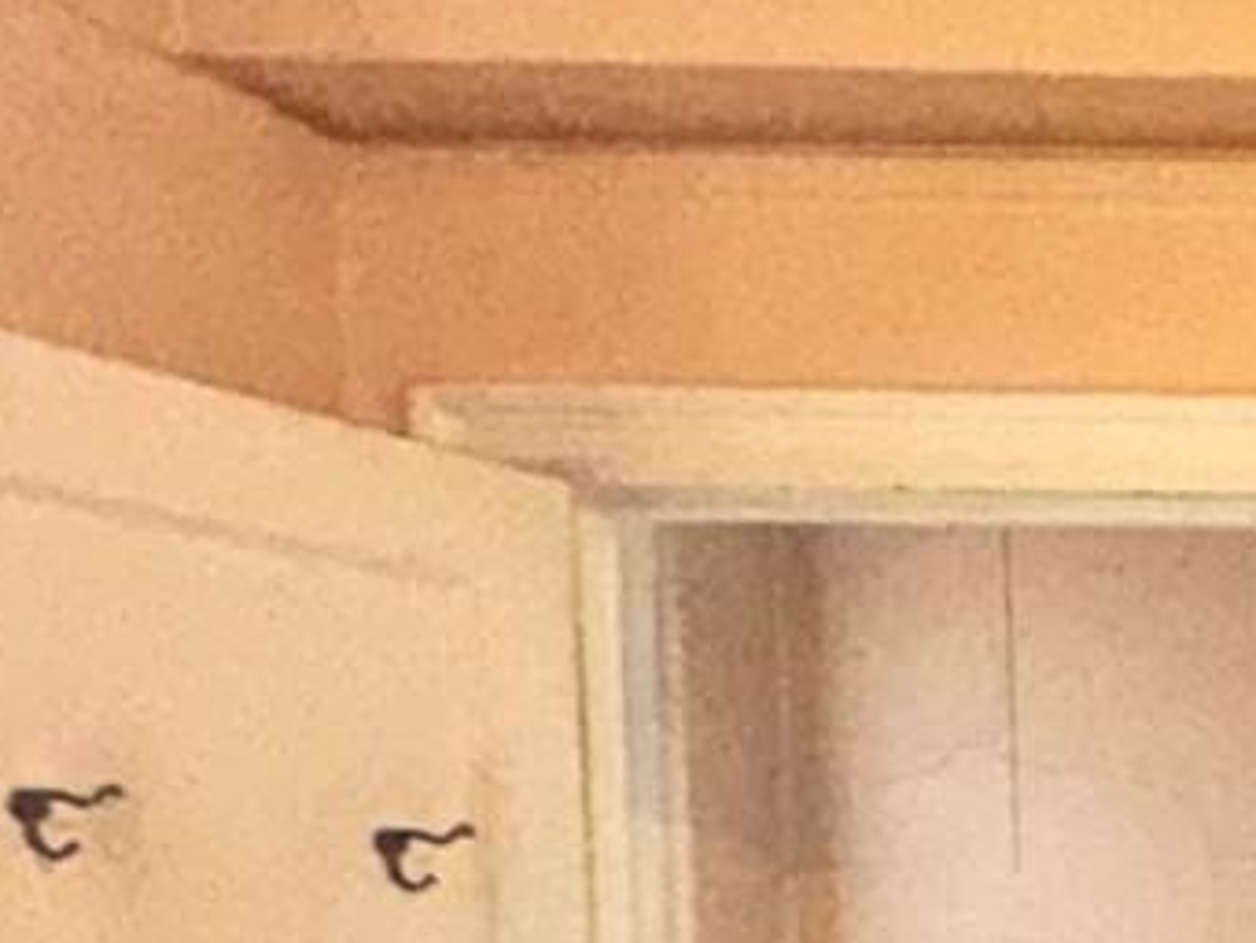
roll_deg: +0.6
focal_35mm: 84
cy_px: 1315
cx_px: 2862
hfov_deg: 15.4
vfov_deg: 16.4
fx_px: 3049
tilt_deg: -2.4
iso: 200
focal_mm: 2.22
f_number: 2.2
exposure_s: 1/60
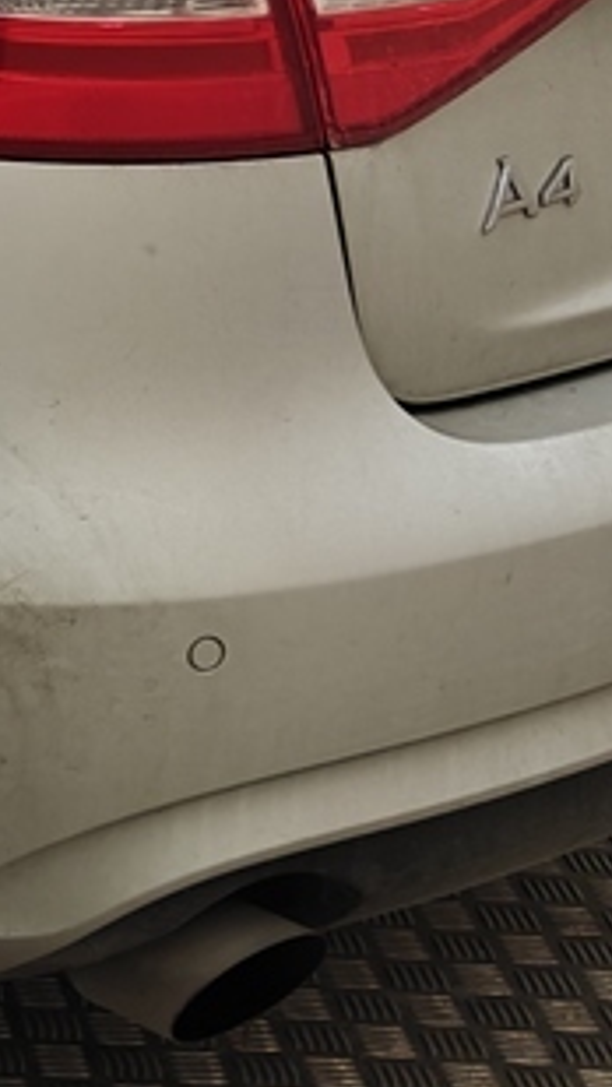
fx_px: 3517
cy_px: -74
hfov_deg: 9.2
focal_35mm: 122
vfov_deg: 17.1
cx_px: -682
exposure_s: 1/100
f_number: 1.8
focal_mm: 5.59
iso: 200
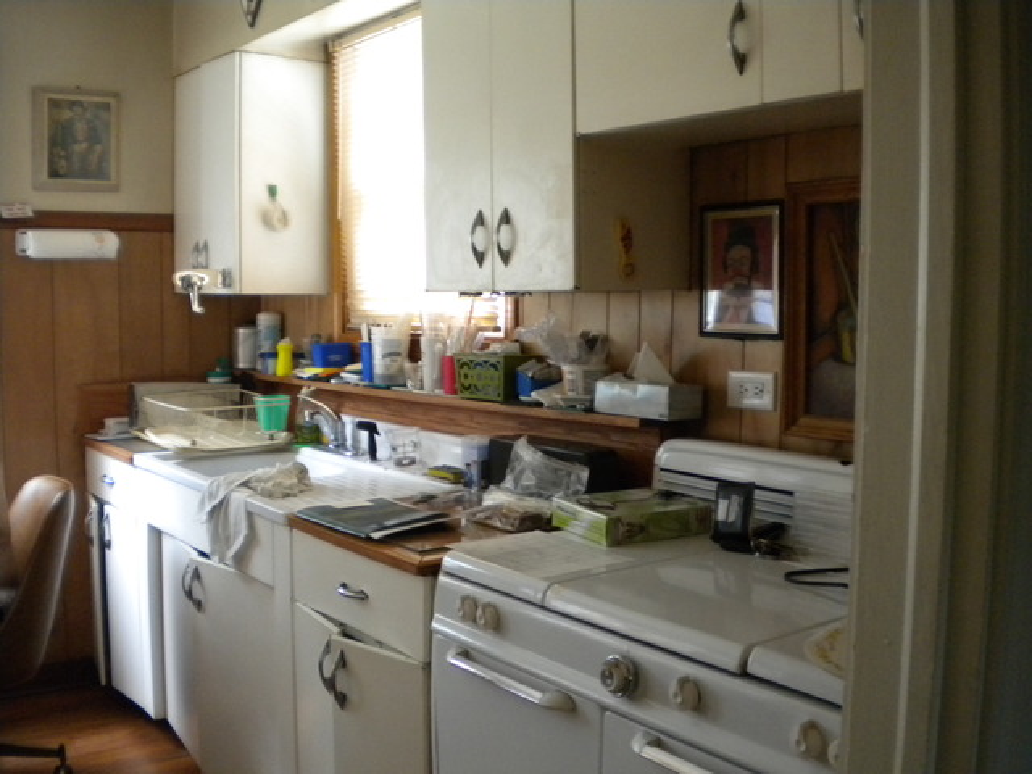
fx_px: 1043
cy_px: 387
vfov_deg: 40.7
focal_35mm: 35
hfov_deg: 52.6
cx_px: 516
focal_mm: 6.3
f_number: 3.1
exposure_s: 1/33.1
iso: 400
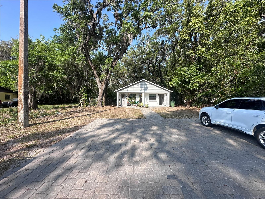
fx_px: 107
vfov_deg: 85.7
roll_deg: -0.7
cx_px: 132
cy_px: 100
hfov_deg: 102.1
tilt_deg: +1.1
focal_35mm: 14
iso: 40
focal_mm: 2.22
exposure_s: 1/1125
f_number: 2.2
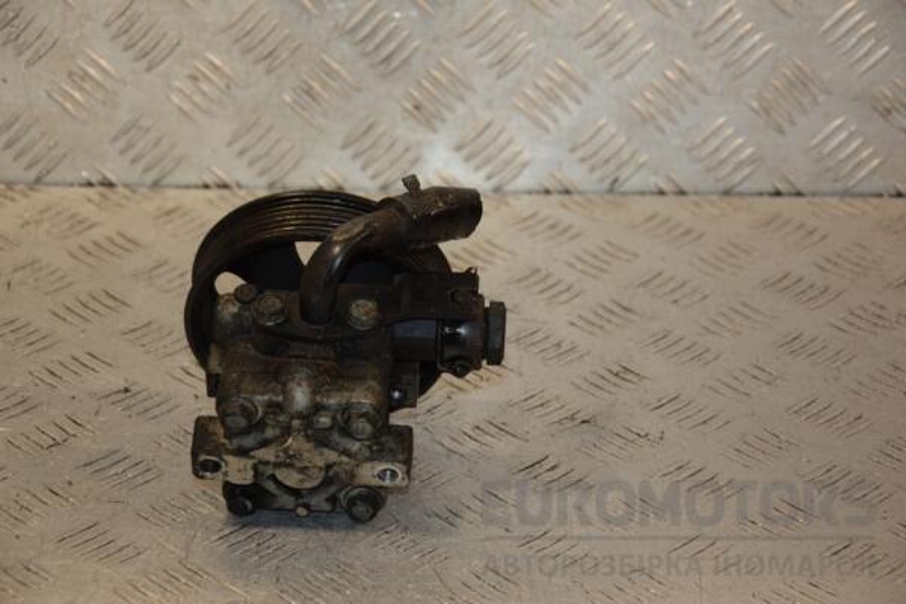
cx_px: 453
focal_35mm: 105
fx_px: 2642
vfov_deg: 13.0
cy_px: 302
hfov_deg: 19.5
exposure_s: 1/200
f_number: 5.6
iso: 800
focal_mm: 70
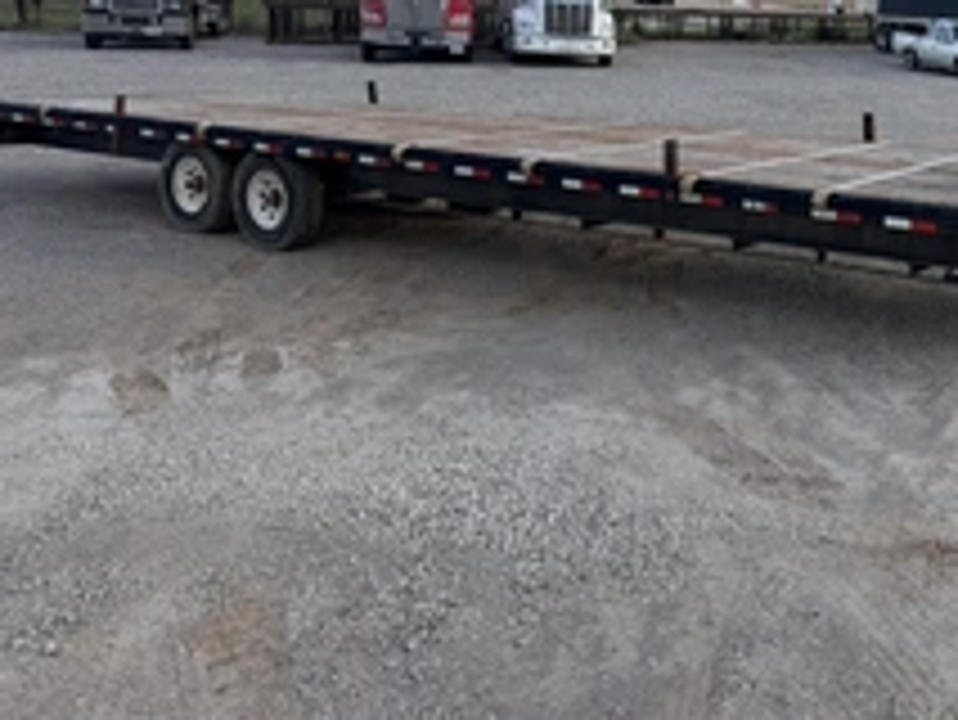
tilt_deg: -2.8
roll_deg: -2.1
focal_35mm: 45
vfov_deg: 30.9
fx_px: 1246
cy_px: 90
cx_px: 819
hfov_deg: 39.7
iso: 80
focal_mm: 6.76
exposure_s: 1/1770
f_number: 1.78
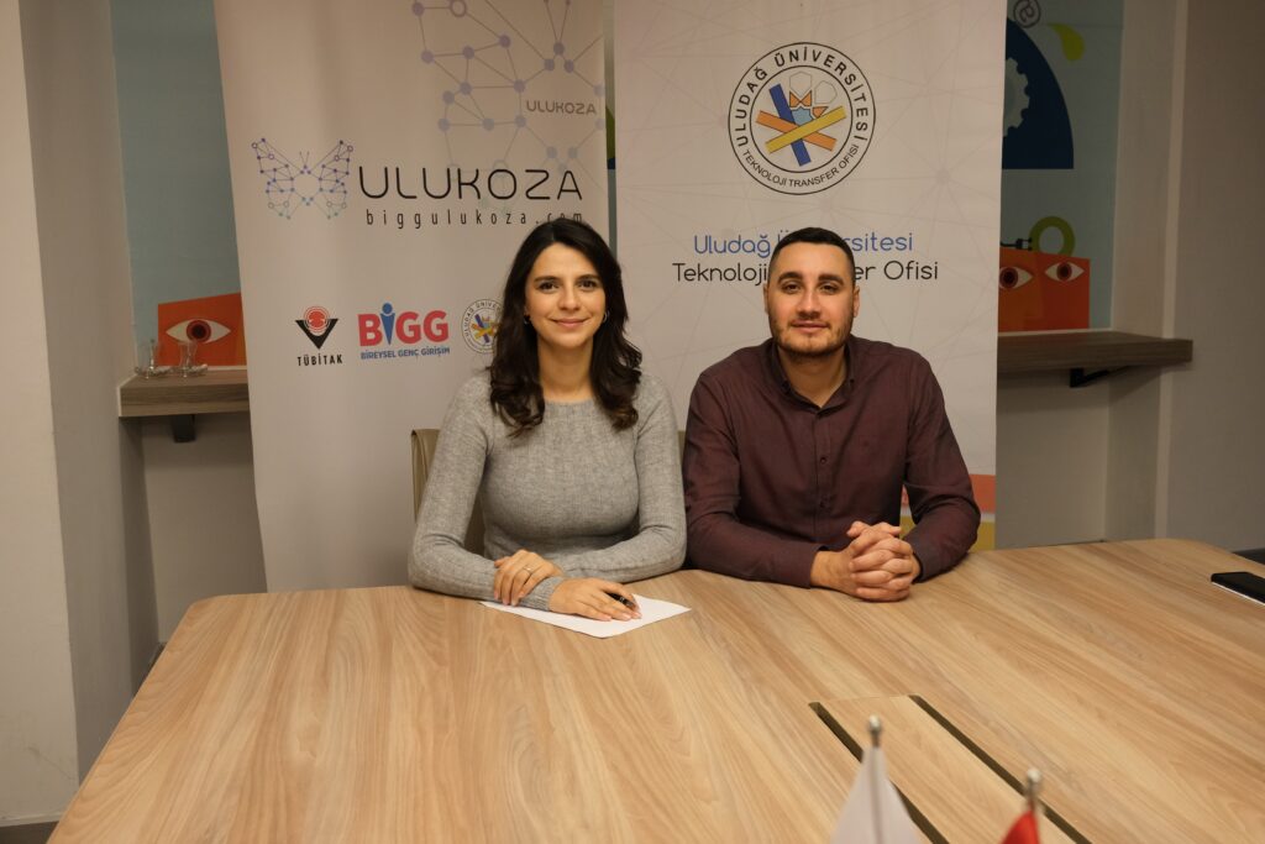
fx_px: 1125
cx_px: 632
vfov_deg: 41.1
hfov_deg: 58.7
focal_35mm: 32
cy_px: 422
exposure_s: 1/125
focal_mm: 21.2
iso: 1600
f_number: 4.5
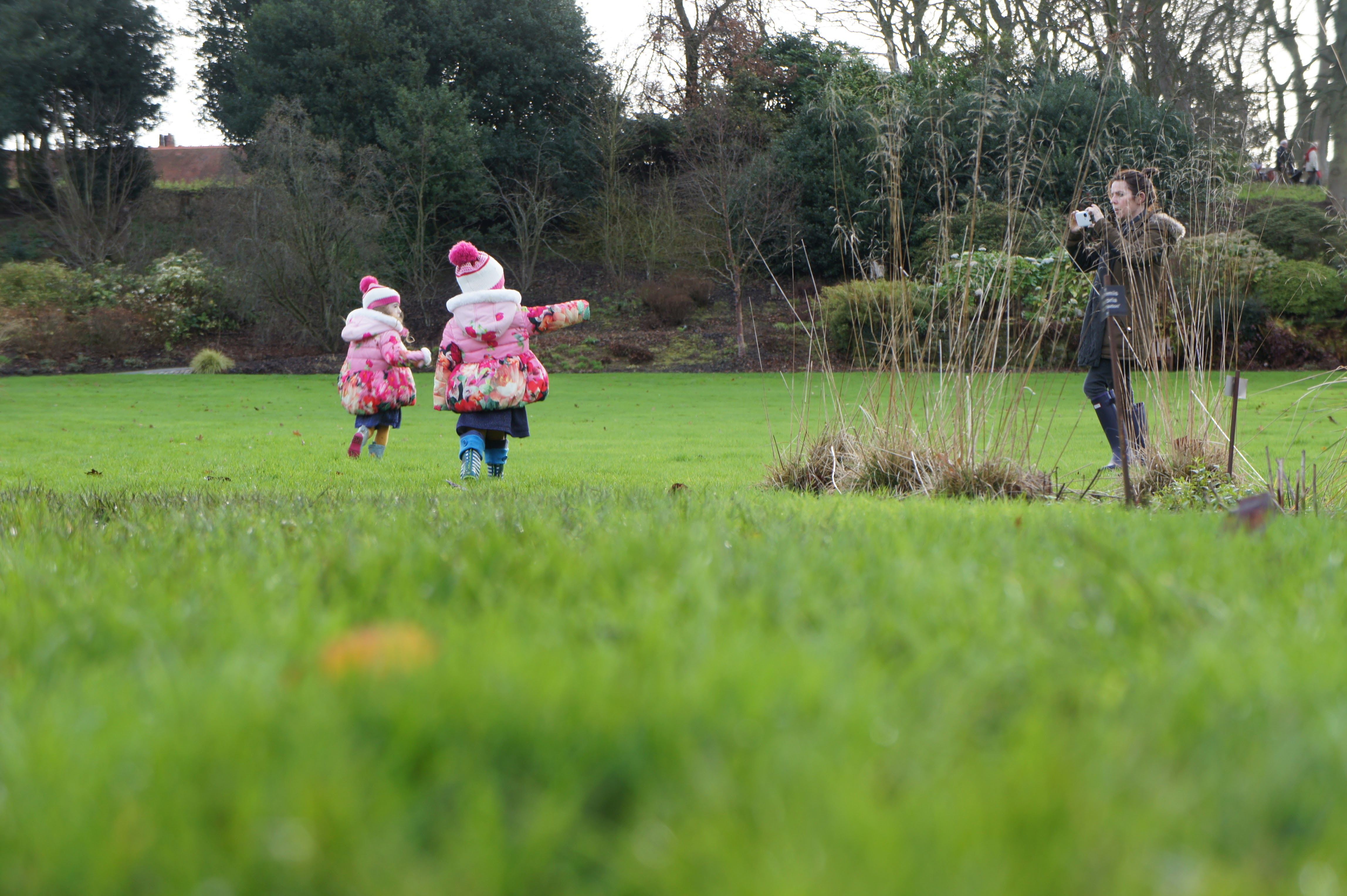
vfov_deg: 16.5
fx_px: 3085
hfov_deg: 24.6
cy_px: 448
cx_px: 674
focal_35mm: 82
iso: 200
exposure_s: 1/125
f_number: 5.6
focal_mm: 55
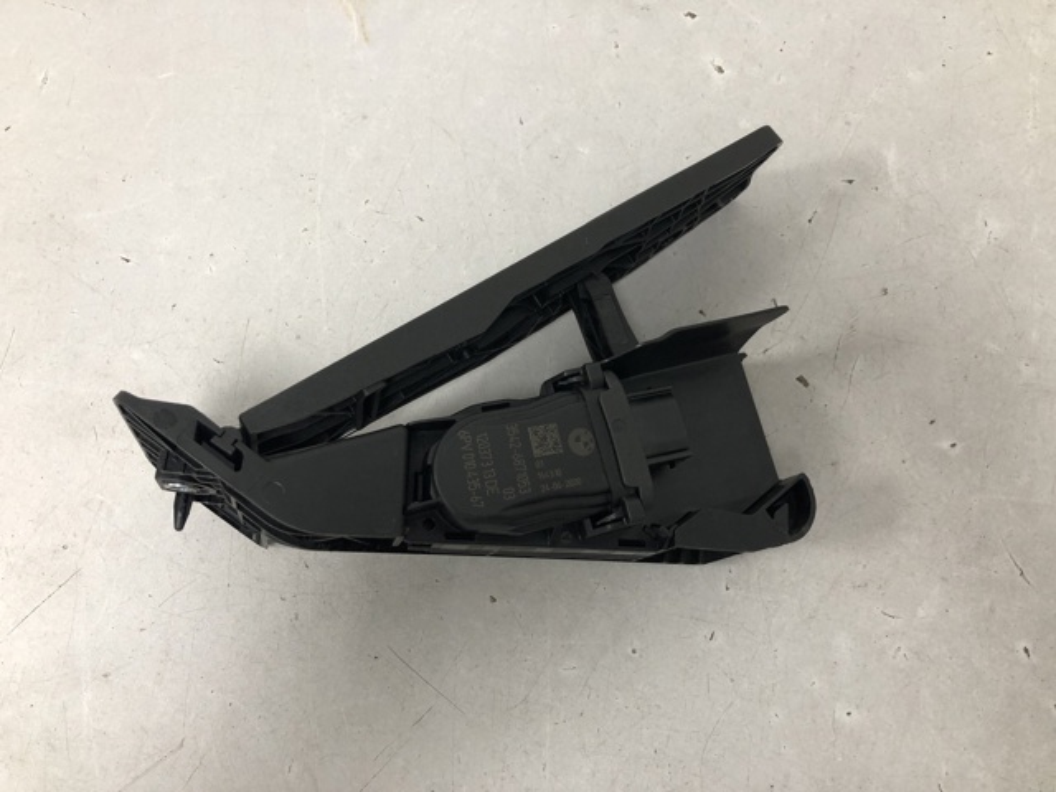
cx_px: 528
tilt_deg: -76.6
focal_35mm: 28
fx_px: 854
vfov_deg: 49.7
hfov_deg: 63.4
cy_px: 396
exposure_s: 1/20
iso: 40
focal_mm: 4
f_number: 1.8
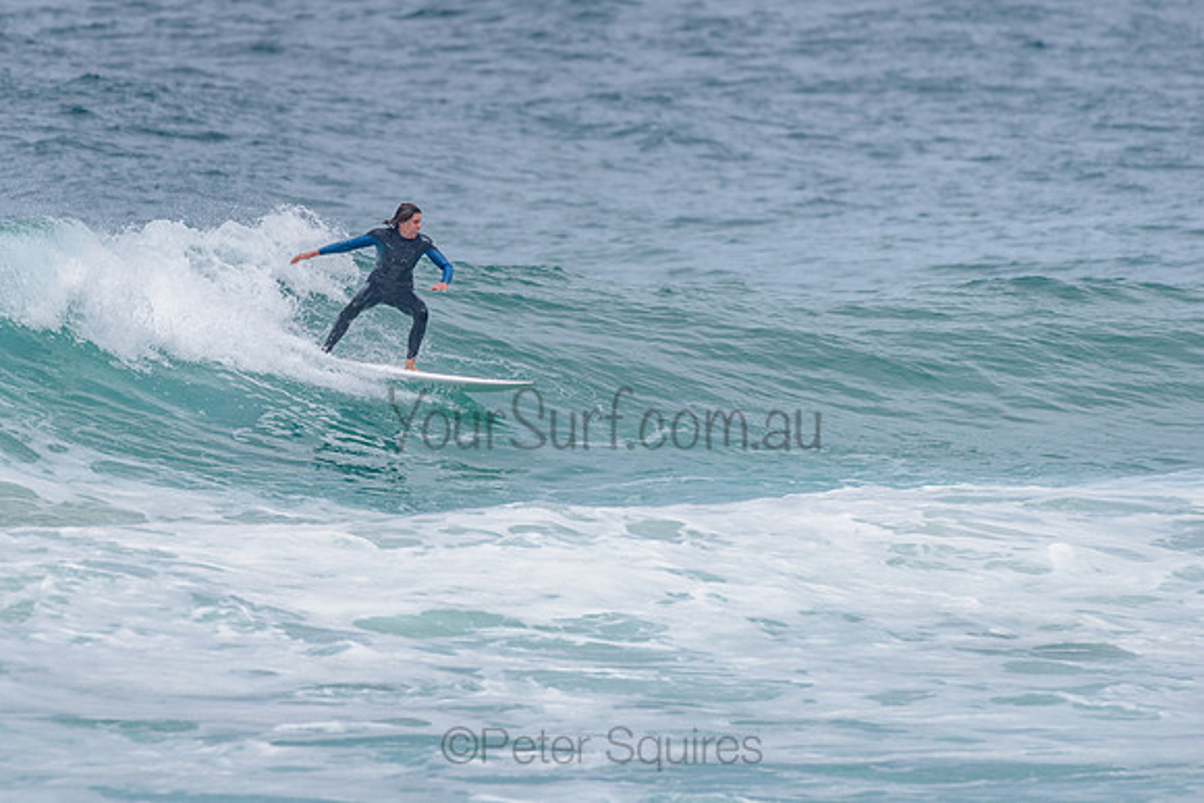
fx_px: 20498
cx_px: 474
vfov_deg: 2.2
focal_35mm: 613
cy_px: 328
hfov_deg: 3.4
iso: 125
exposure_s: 1/2000
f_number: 5.6
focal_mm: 500
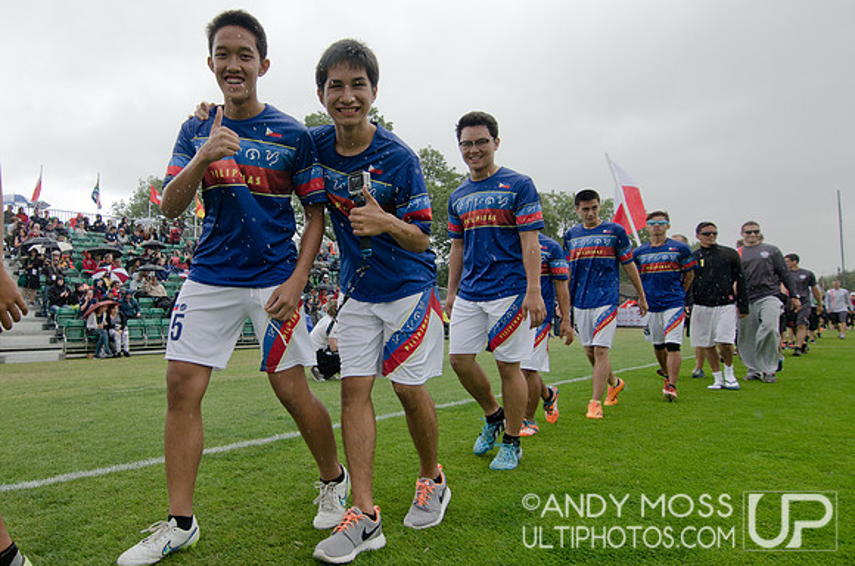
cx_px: 428
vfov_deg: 71.8
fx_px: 391
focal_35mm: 16
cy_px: 283
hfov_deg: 95.1
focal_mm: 11
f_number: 4.5
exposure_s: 1/1000
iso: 500
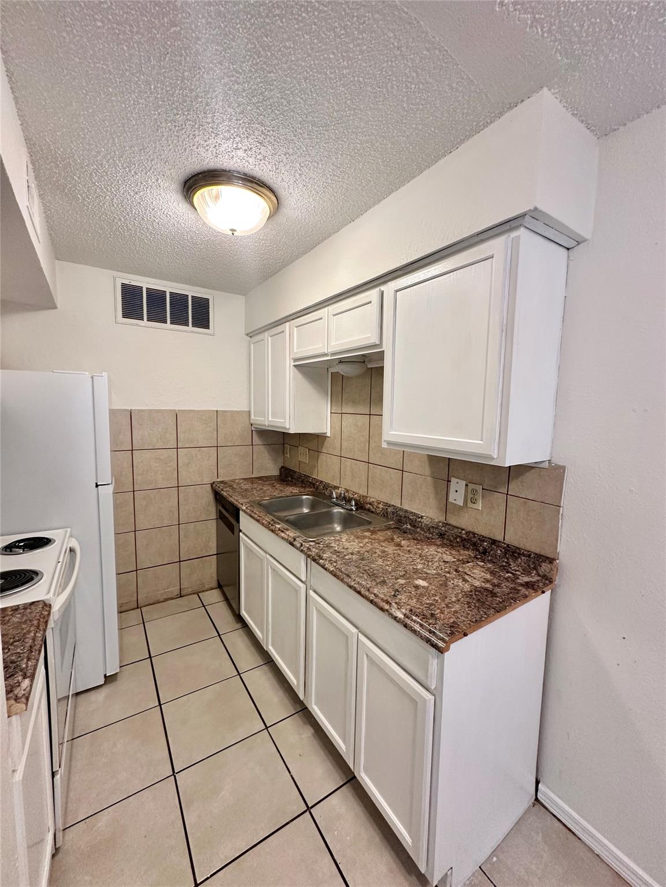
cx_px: 333
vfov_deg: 102.1
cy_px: 444
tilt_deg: -5.5
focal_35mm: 14
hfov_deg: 85.7
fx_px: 359
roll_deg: -1.5
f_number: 2.2
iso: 160
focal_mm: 2.22
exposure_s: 1/60
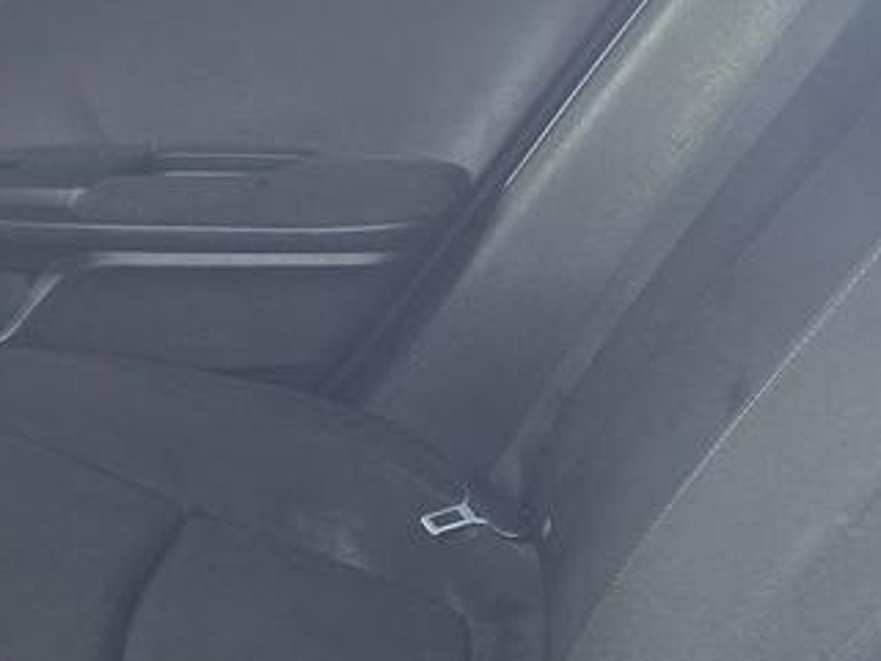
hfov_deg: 19.3
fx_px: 2341
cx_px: -341
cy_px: 570
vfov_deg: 15.9
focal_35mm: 92
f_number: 1.7
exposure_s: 1/180
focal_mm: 6.3
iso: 125
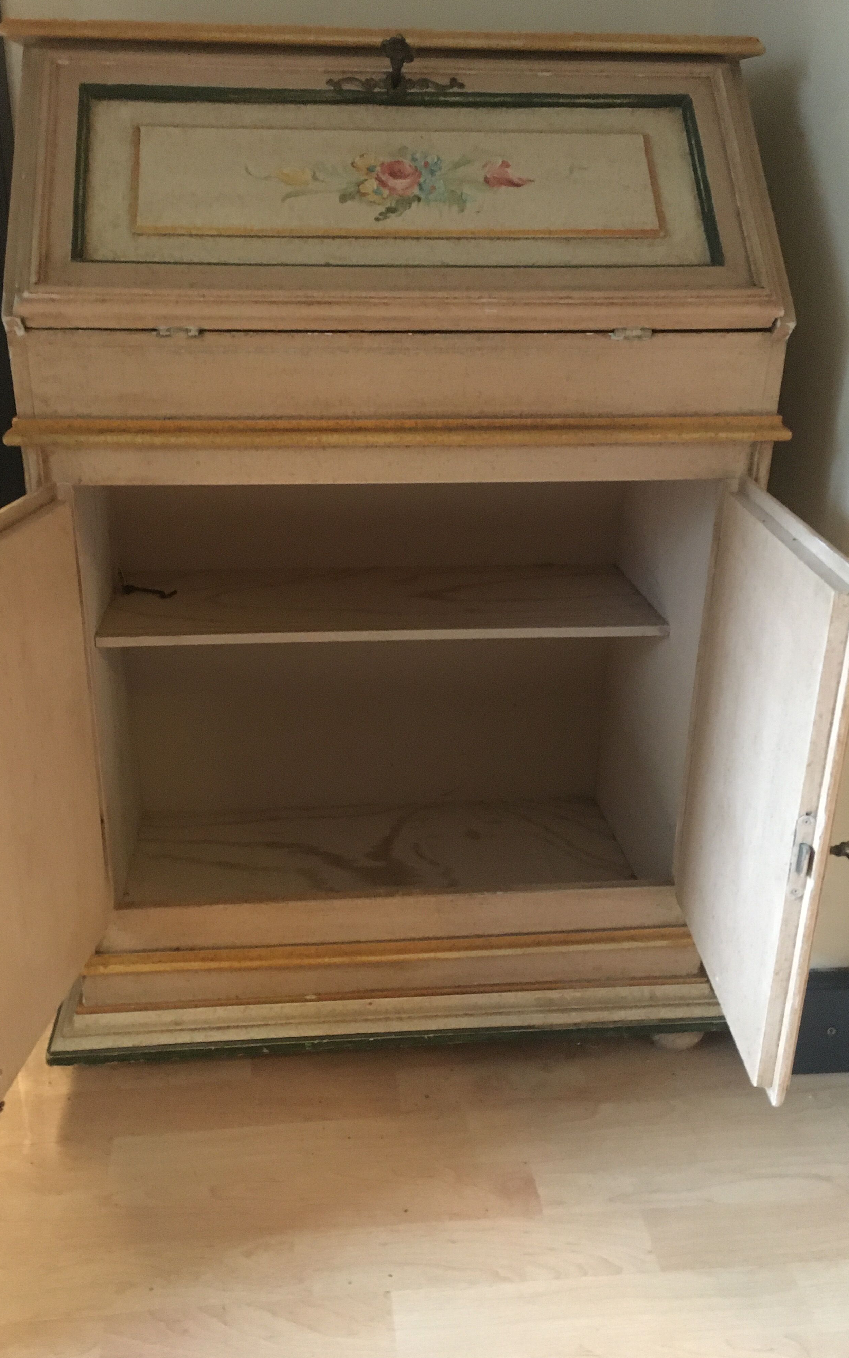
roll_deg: -1.6
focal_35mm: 31
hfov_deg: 40.6
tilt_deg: -21.8
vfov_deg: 61.2
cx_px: 403
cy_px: 678
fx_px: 1148
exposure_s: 1/17
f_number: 2.2
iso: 400
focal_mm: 4.15
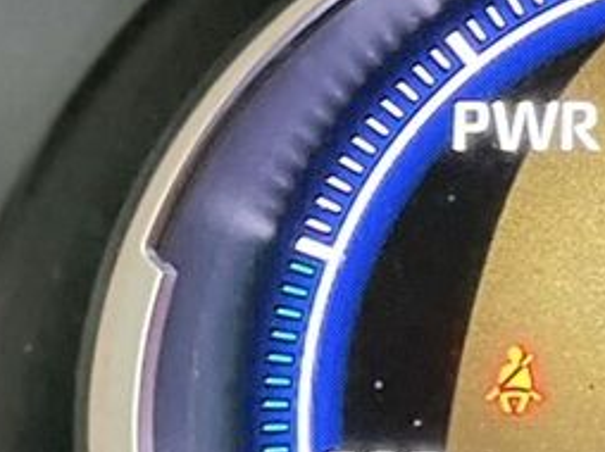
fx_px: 3056
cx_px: 1580
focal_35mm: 175
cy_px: 126
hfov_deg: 9.6
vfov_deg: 8.5
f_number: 1.5
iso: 640
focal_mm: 5.7
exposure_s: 1/39
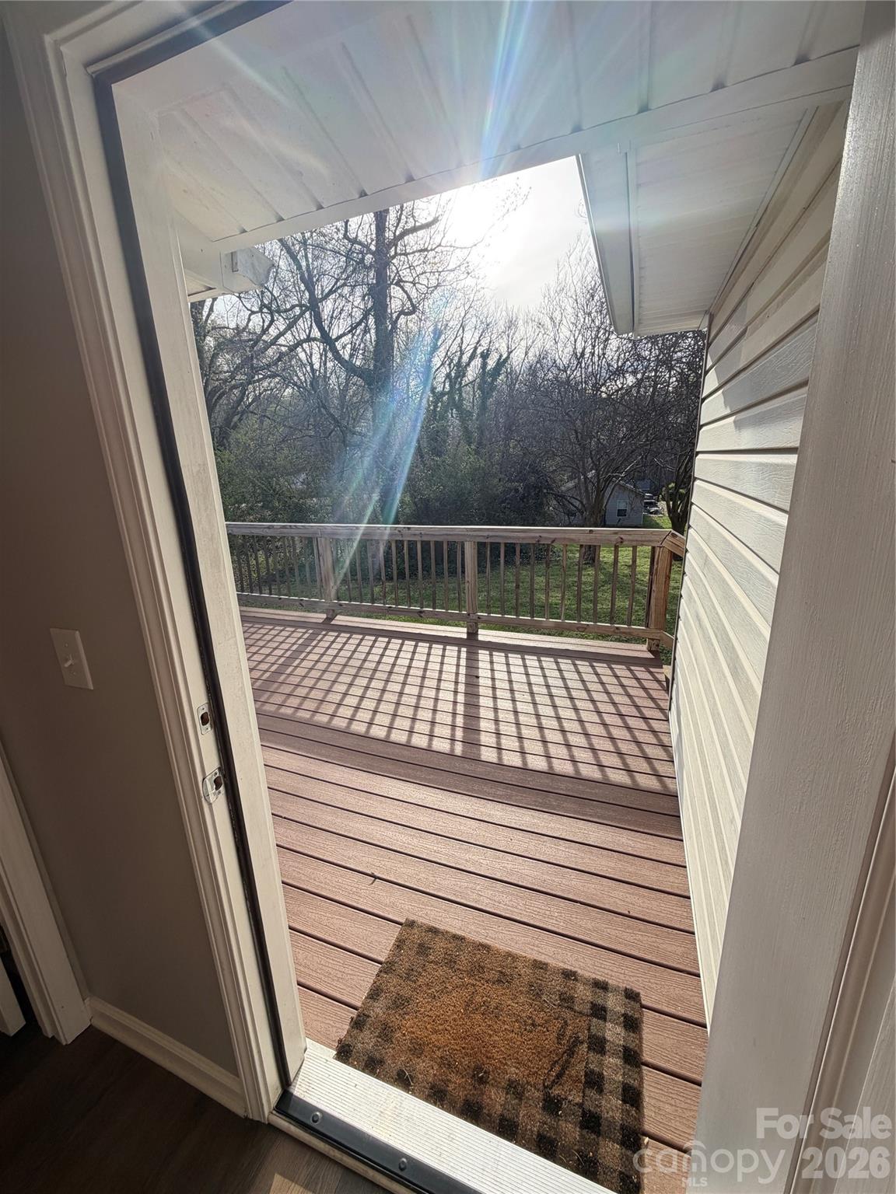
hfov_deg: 85.7
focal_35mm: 14
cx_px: 448
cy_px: 597
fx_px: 483
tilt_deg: -15.3
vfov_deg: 102.1
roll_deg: +1.8
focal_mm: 2.22
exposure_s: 1/390
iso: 50
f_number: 2.2
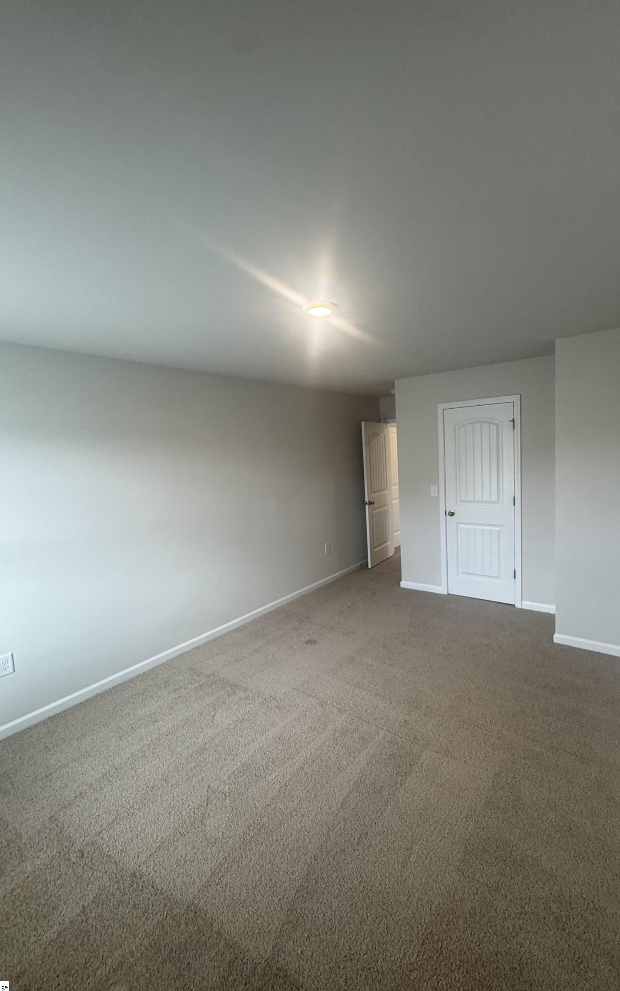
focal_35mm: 15
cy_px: 493
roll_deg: +4.1
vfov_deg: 101.5
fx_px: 405
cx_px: 345
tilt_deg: -6.6
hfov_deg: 74.6
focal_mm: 2.22
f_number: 2.2
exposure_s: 1/120
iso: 200
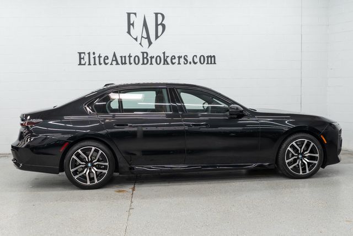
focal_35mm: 42
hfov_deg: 46.4
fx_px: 412
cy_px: 118
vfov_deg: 31.9
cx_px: 176
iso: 200
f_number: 3.2
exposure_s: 1/40
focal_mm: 28
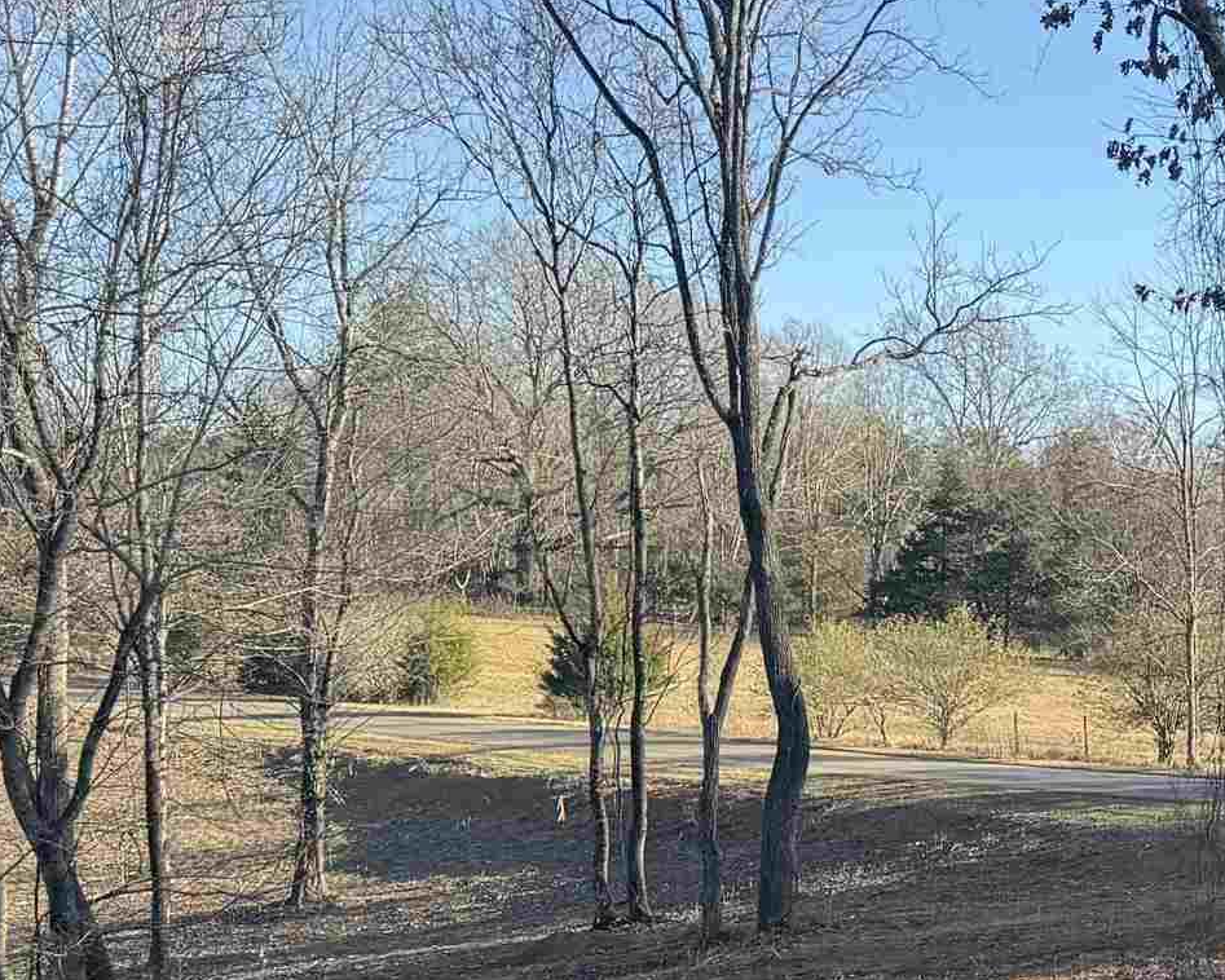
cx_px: 1754
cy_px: 778
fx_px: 2756
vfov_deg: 20.0
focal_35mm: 76
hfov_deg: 21.6
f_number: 1.78
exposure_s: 1/1230
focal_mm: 6.76
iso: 80
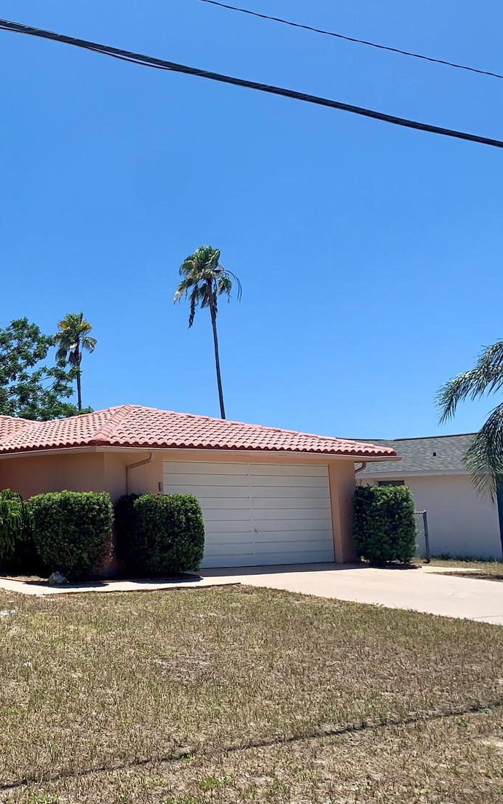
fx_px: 877
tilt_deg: +9.2
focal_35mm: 40
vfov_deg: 49.2
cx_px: -26
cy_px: 368
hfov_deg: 29.4
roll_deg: +1.8
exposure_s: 1/2421
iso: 25
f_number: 1.8
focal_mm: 4.25
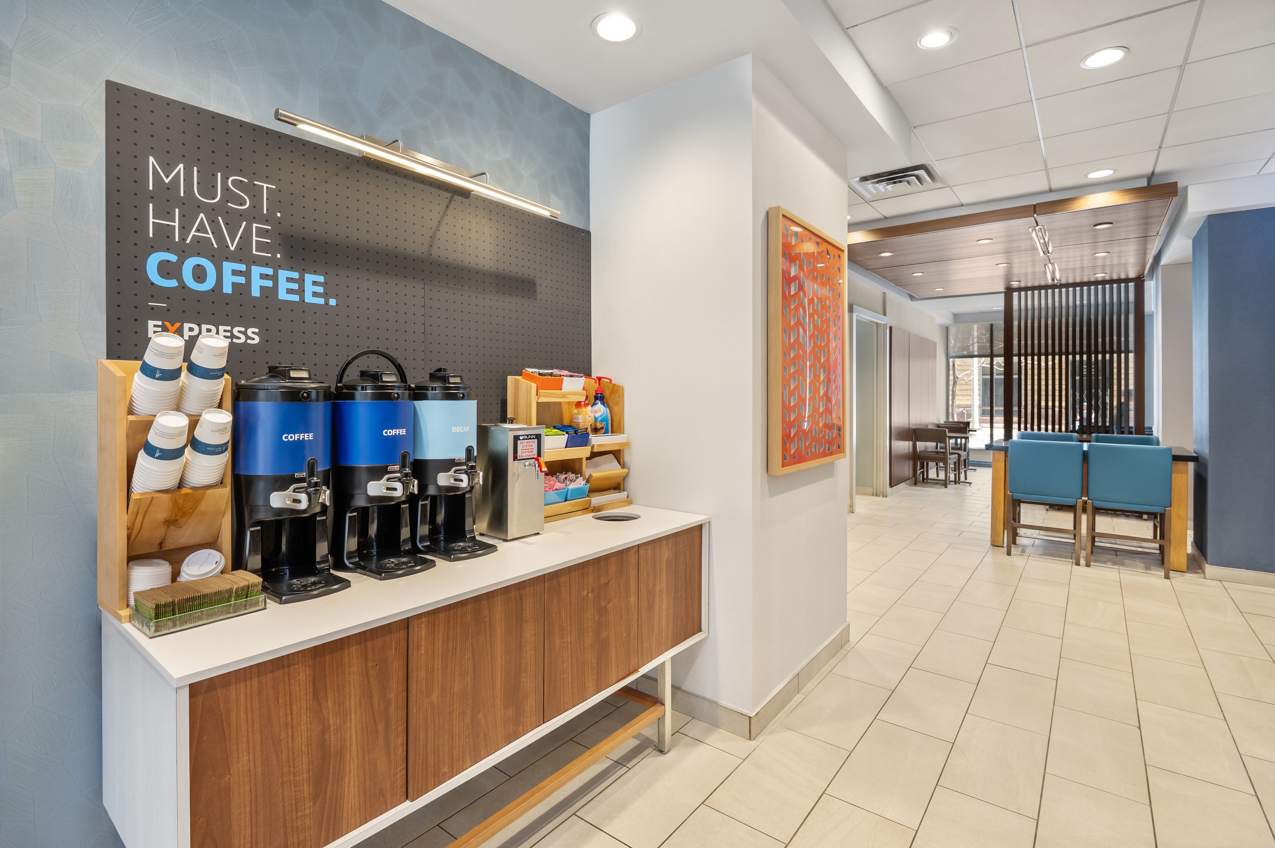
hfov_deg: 96.8
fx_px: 566
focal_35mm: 16
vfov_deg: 73.7
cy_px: 424
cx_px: 638
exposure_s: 1
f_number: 11
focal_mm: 16
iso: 125
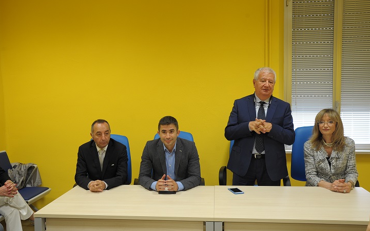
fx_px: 363
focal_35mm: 36
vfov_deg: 35.3
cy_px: 123
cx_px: 181
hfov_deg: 54.0
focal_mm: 32
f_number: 5
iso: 1000
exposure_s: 1/50
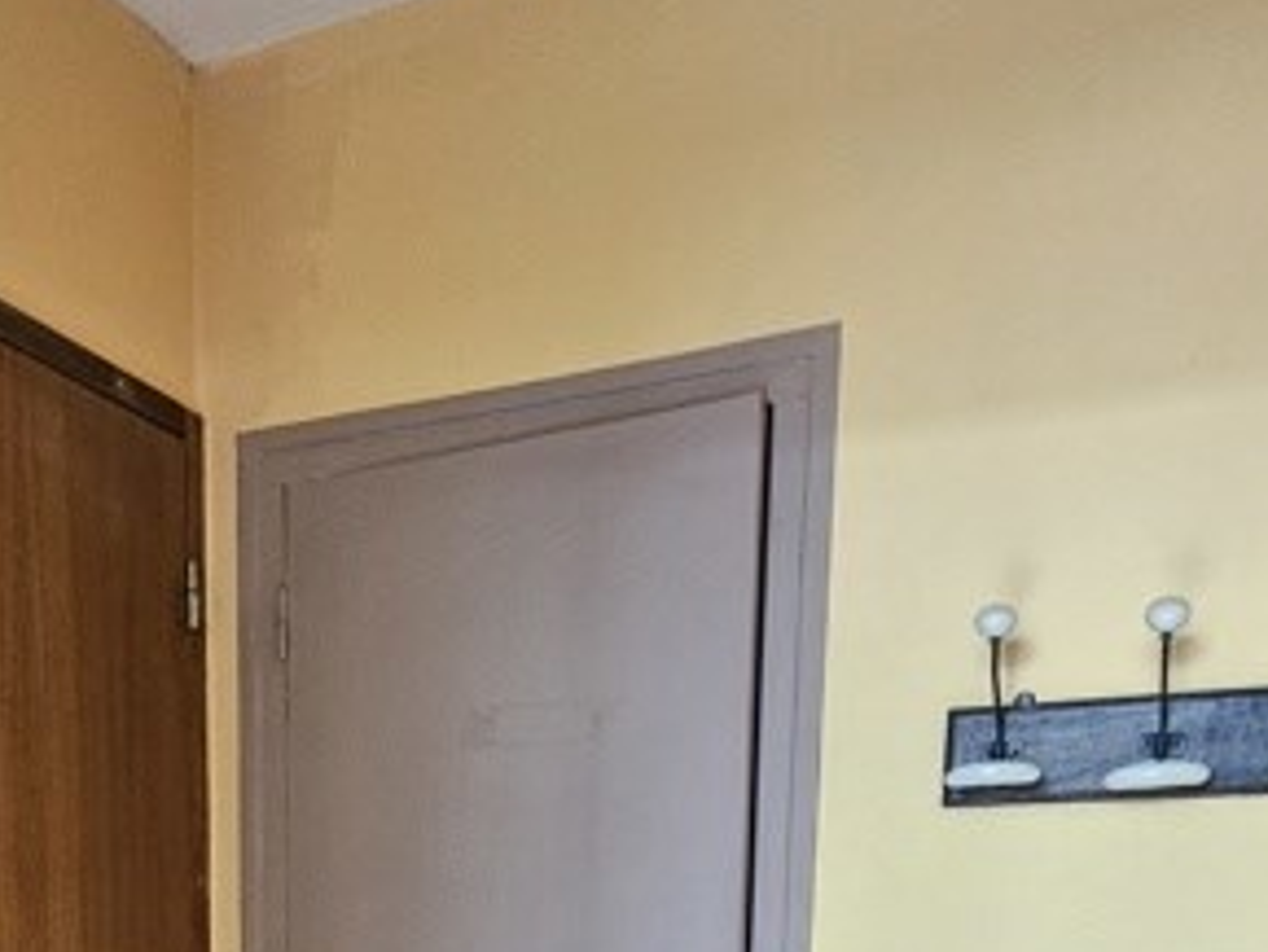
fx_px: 1319
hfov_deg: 50.2
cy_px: 1202
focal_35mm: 36
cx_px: 404
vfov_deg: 31.6
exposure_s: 1/50
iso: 400
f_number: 2.2
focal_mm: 2.2
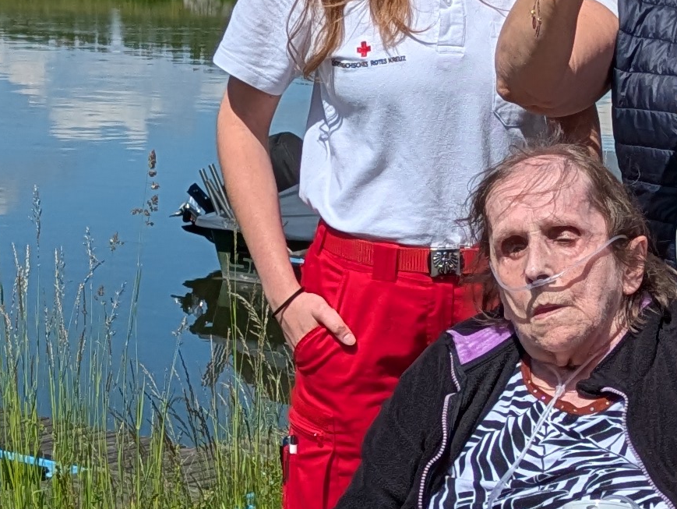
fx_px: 2603
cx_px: 607
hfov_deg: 14.7
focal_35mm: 133
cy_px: 423
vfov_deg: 11.1
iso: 47
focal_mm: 5.43
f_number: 1.89
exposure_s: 1/5464
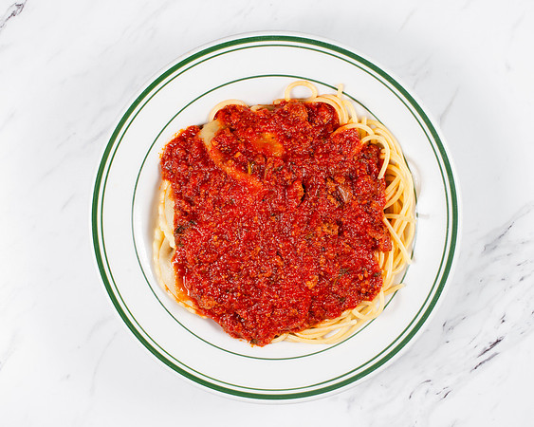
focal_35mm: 62
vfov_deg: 24.6
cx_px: 286
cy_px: 235
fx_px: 979
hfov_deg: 30.5
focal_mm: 50
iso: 200
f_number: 10
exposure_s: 1/250
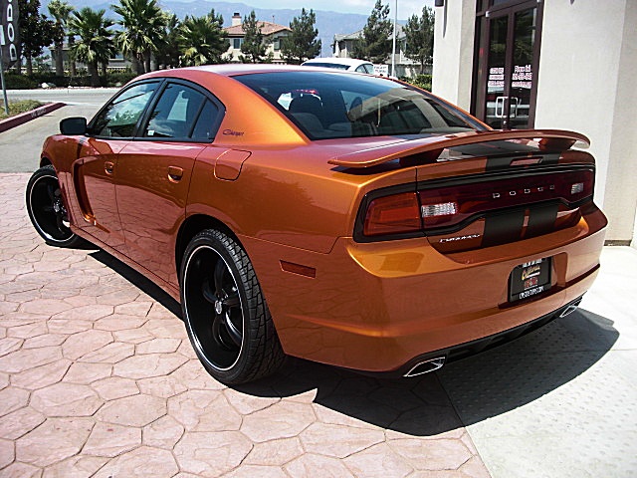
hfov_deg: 51.4
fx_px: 662
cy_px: 239
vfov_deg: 39.7
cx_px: 318
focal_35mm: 36
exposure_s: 1/800
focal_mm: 6.3
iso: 50
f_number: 2.8
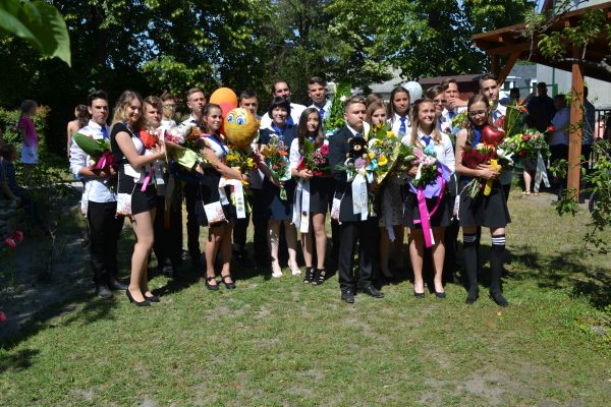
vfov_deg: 40.0
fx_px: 560
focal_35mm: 33
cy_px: 204
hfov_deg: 57.2
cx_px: 306
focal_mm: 22
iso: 100
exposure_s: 1/250
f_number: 8
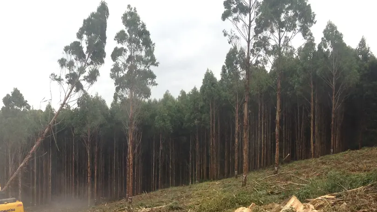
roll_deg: -0.8
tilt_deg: -5.0
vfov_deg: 22.5
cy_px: 144
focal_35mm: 53
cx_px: 119
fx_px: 530
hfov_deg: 38.6
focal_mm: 4.12
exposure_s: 1/120
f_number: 2.4
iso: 80
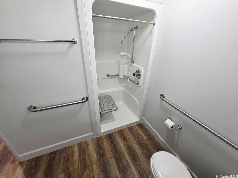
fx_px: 89
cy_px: 89
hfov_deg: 106.2
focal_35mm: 13
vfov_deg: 89.9
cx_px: 119
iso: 250
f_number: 1.9
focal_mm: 2.2
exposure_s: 1/101
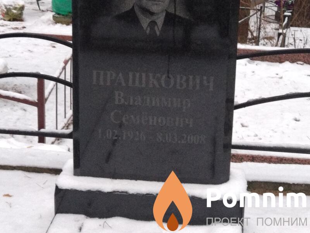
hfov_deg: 36.8
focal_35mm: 52
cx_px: 155
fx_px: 466
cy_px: 116
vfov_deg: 28.0
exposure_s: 1/40
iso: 800
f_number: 2.6
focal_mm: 5.99
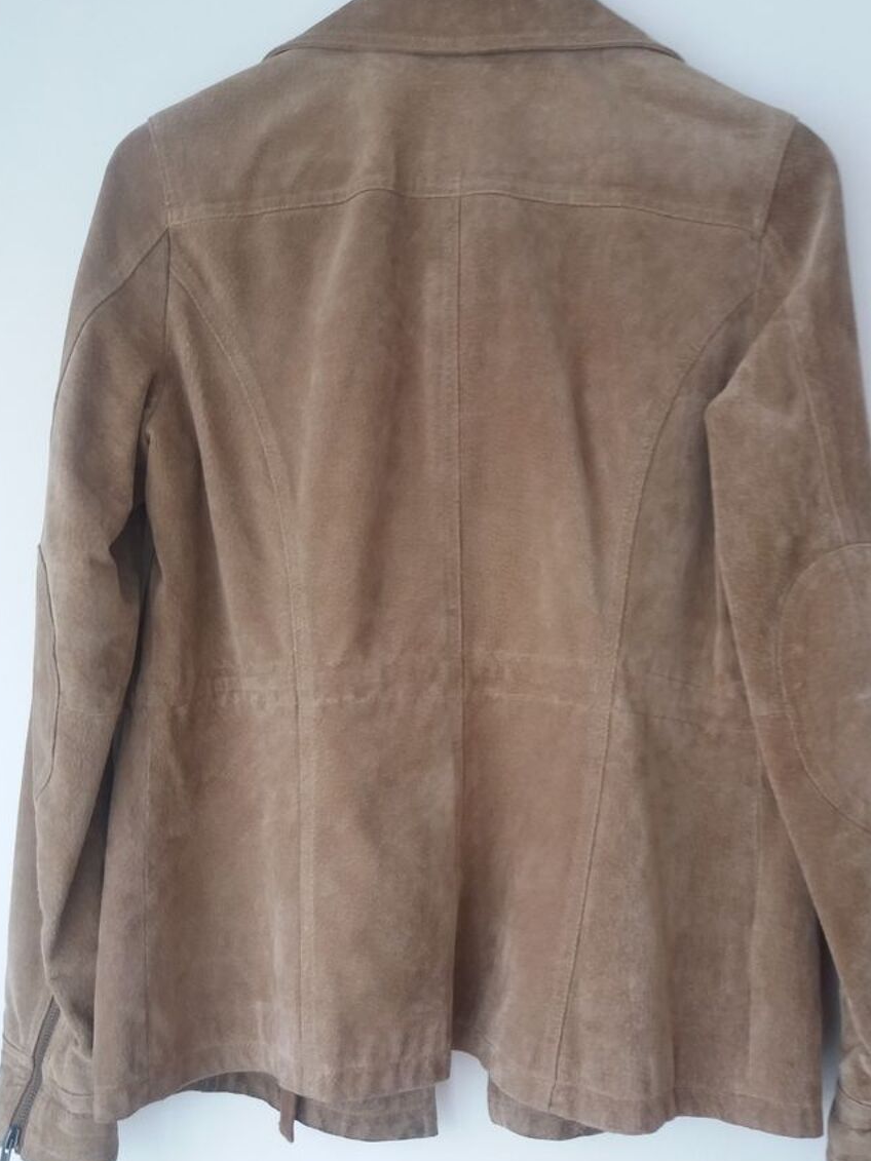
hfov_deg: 42.9
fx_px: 1107
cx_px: 465
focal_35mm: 33
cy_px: 611
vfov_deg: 55.3
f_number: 1.9
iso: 80
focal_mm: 3.7
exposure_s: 1/40
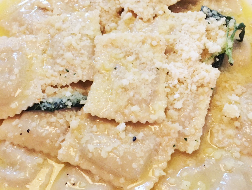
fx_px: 212
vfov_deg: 48.5
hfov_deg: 61.5
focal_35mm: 29
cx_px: 126
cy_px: 95
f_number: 2.2
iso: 400
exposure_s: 1/17
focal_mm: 4.15
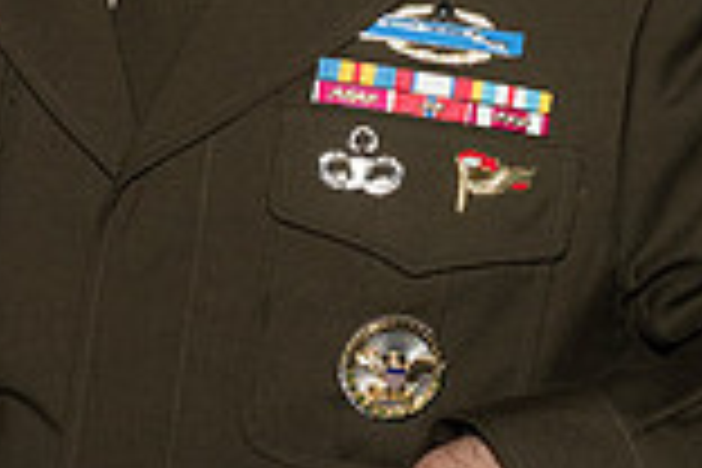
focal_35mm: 231
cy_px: -304
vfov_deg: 5.9
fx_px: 4504
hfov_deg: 8.9
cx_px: 225
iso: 1250
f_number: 5.6
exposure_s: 1/125
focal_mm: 62
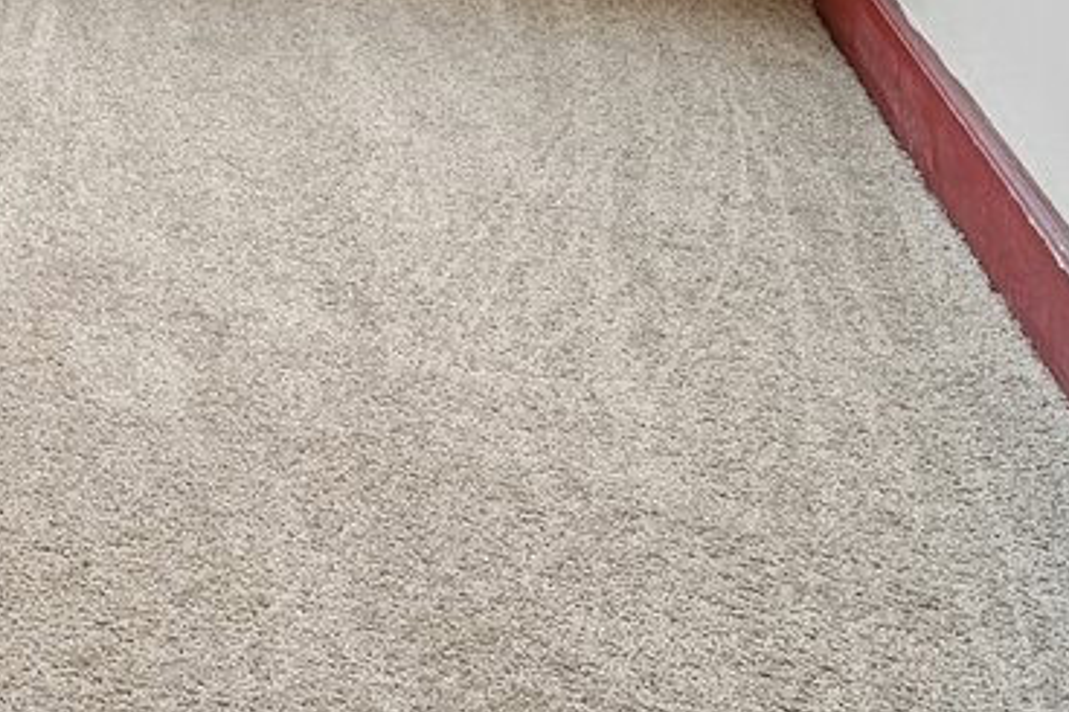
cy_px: -1138
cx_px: -575
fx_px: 2641
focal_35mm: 89
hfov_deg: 19.6
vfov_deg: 11.7
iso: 800
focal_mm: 16
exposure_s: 1/20
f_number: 8
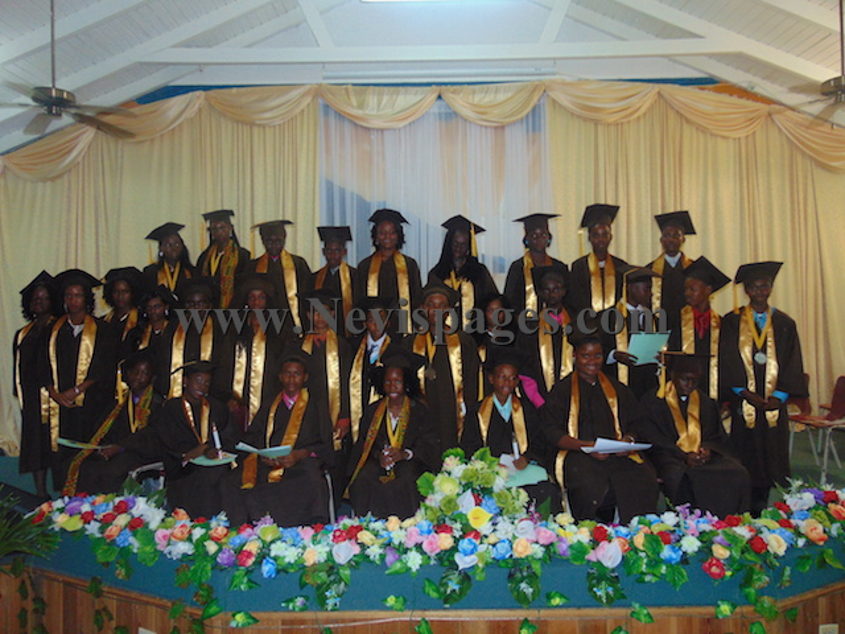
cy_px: 317
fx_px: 610
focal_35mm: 25
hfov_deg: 69.4
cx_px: 422
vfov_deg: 54.9
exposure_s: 1/30
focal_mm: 4.5
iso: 200
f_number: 3
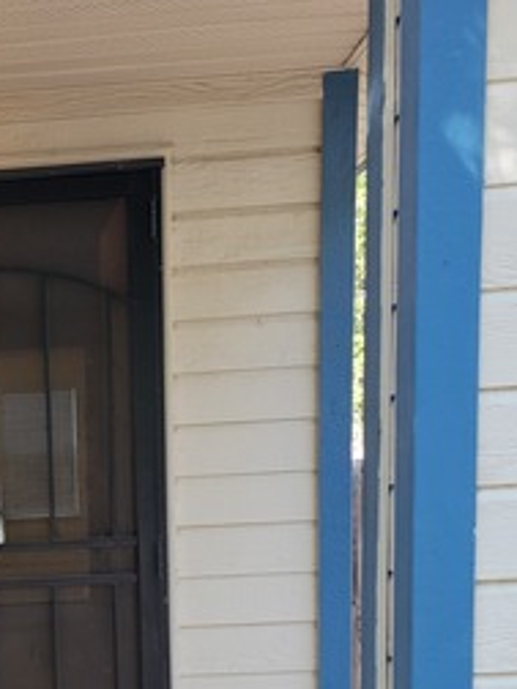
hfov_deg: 20.9
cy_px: 673
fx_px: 1314
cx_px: -82
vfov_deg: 27.8
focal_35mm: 66
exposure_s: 1/120
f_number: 1.8
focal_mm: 5.4
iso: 40
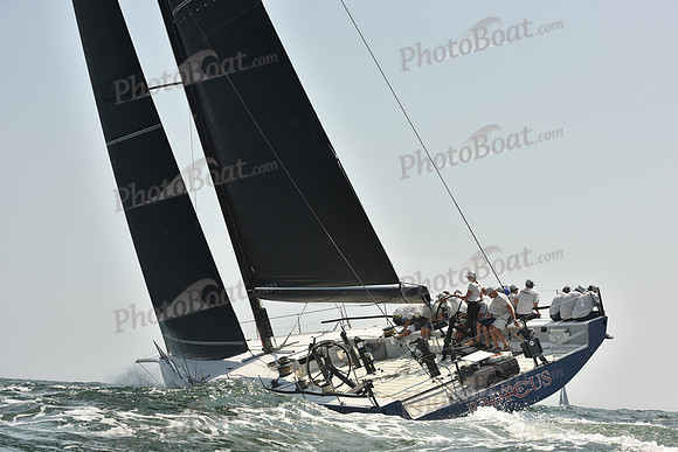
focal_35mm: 75
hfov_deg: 27.0
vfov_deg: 18.2
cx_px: 339
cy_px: 226
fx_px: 1413
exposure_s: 1/800
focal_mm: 75
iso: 250
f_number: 9
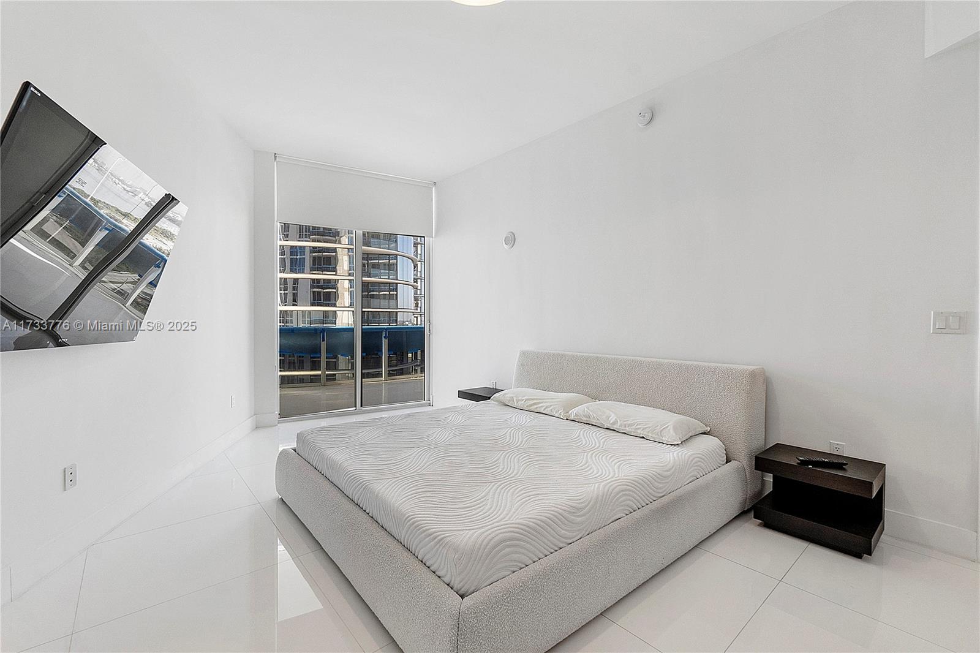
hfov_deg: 100.4
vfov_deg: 77.3
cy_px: 326
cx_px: 490
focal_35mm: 15
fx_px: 408
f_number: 10
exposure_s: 1/25
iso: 250
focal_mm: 10
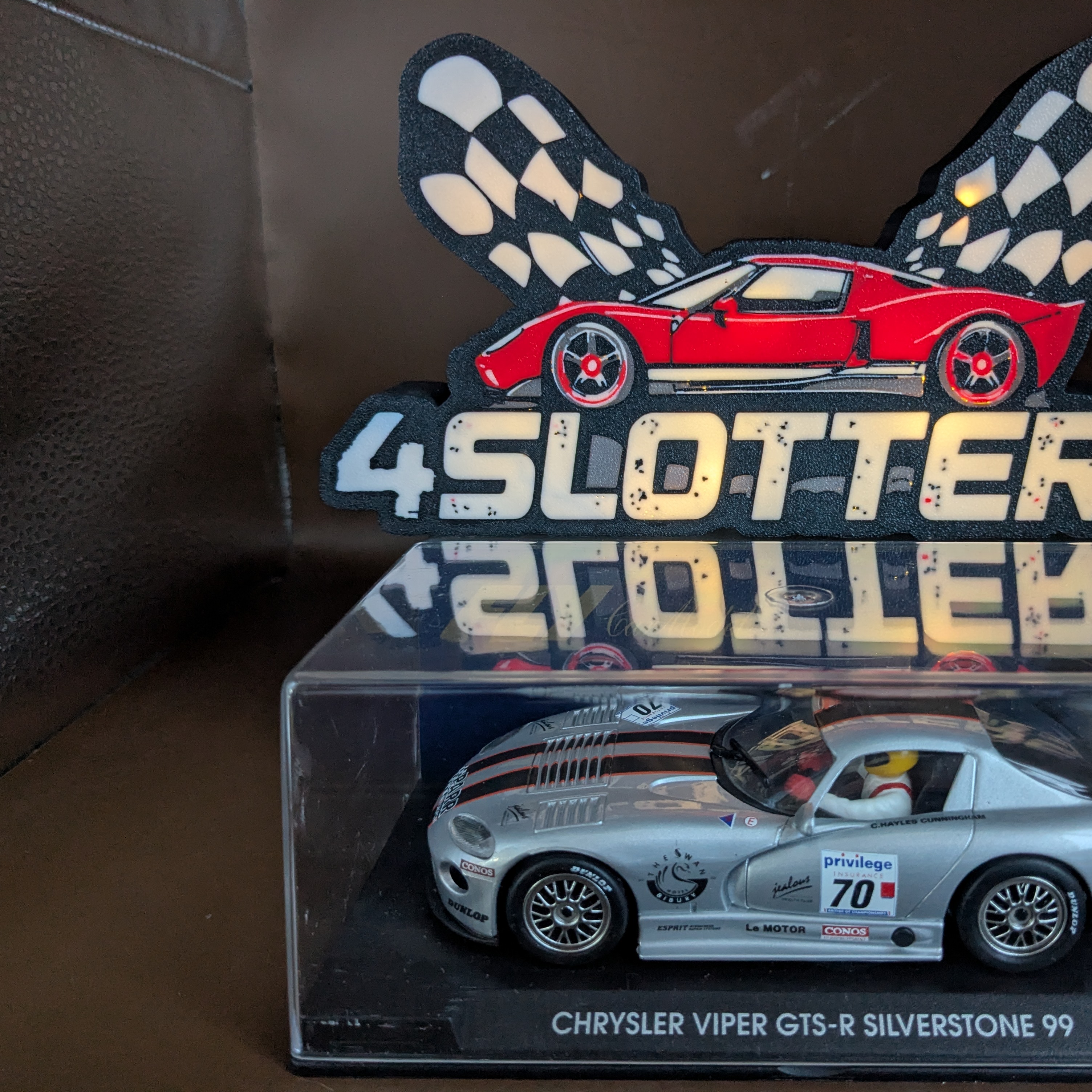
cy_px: 544
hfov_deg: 50.5
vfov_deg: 51.1
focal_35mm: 32
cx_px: 697
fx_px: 1142
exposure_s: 1/25
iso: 183
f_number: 1.73
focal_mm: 4.38
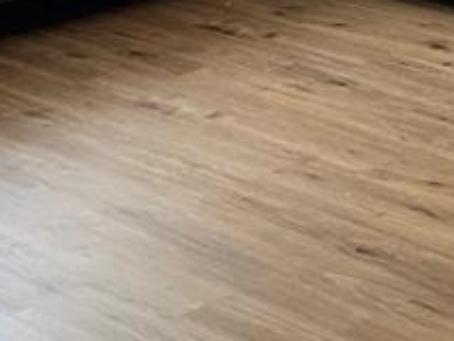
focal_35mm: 140
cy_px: -270
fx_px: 1836
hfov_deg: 13.5
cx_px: 610
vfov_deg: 10.0
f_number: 1.8
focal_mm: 3
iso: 125
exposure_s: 1/60
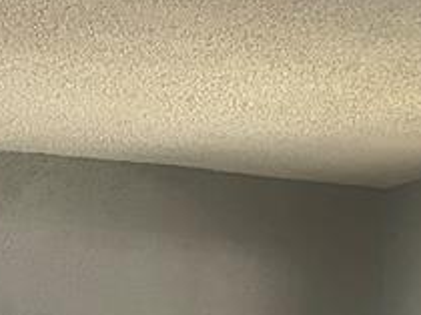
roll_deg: -0.8
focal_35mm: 122
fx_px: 1482
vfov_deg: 11.3
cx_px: 387
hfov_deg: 15.9
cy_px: 554
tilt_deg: -6.2
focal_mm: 5.1
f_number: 1.6
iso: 320
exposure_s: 1/60
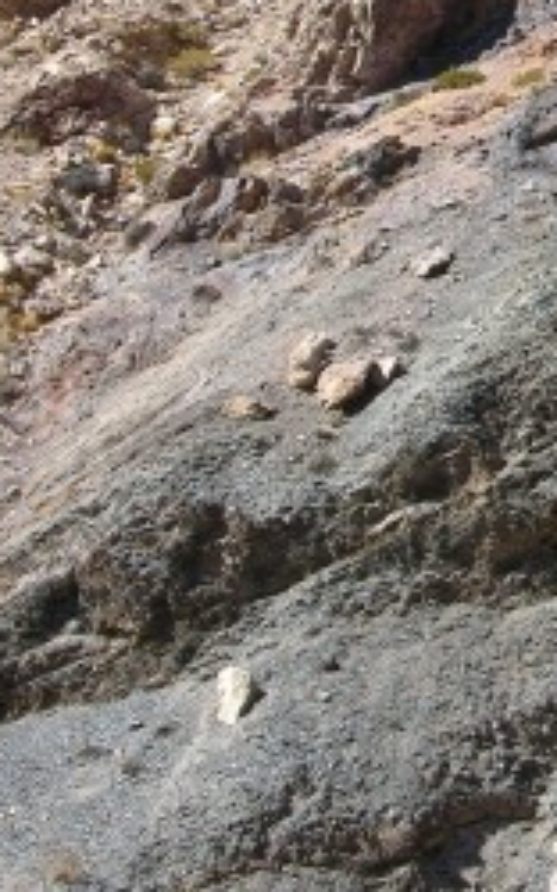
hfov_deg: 9.3
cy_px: 71
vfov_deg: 15.1
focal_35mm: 137
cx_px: 818
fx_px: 3331
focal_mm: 10.7
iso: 50
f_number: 5.8
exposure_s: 1/196
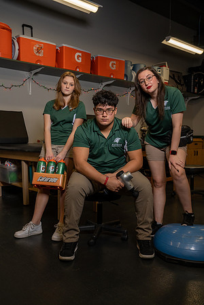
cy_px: 152
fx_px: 272
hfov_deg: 41.1
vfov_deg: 58.7
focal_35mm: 32
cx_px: 102
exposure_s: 1/250
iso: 640
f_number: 7.1
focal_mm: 32
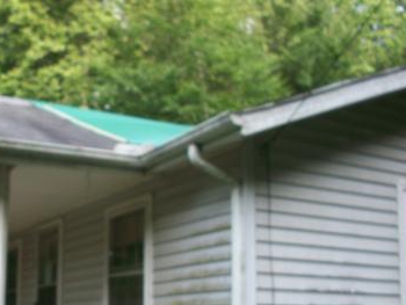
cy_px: 234
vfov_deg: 24.9
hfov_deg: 32.3
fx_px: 681
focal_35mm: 58
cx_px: 81
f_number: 3.1
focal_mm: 6.3
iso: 80
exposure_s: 1/125
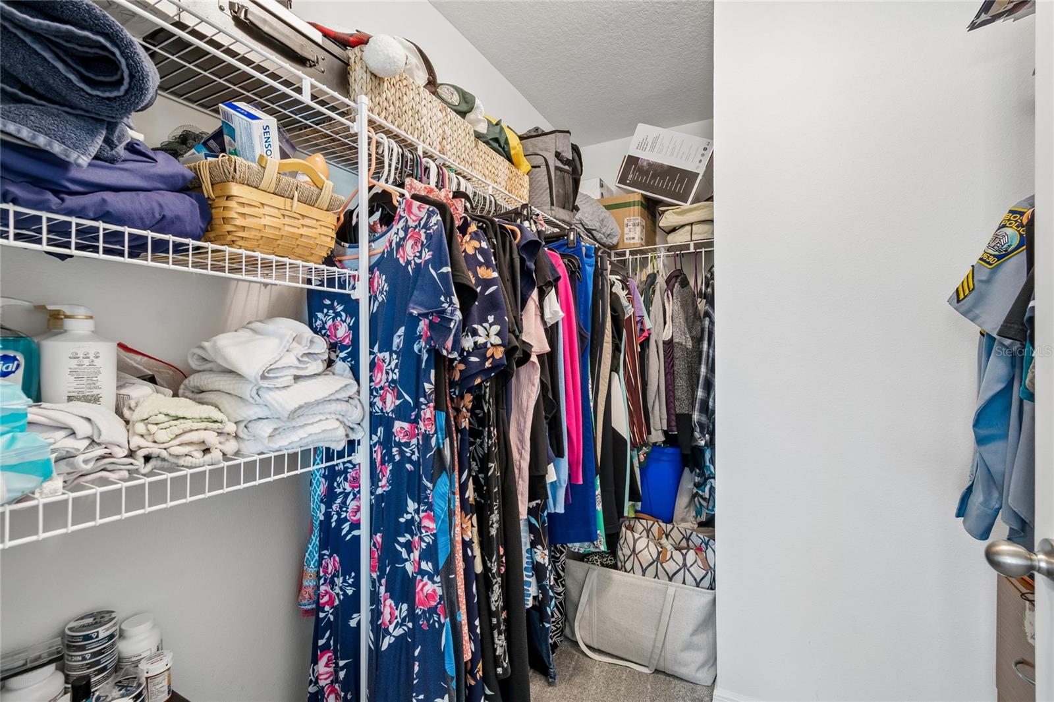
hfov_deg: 100.4
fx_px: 439
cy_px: 351
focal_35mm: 15
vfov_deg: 77.3
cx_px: 527
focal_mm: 10
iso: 100
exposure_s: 1
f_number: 7.1
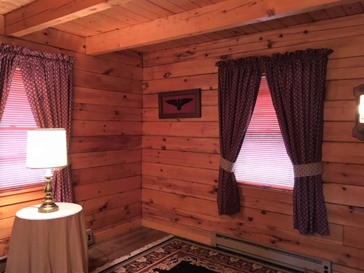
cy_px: 136
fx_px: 305
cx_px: 182
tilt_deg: -2.6
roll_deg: -0.3
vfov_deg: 48.2
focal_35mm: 29
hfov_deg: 61.7
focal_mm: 4.15
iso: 200
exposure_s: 1/15
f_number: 2.2
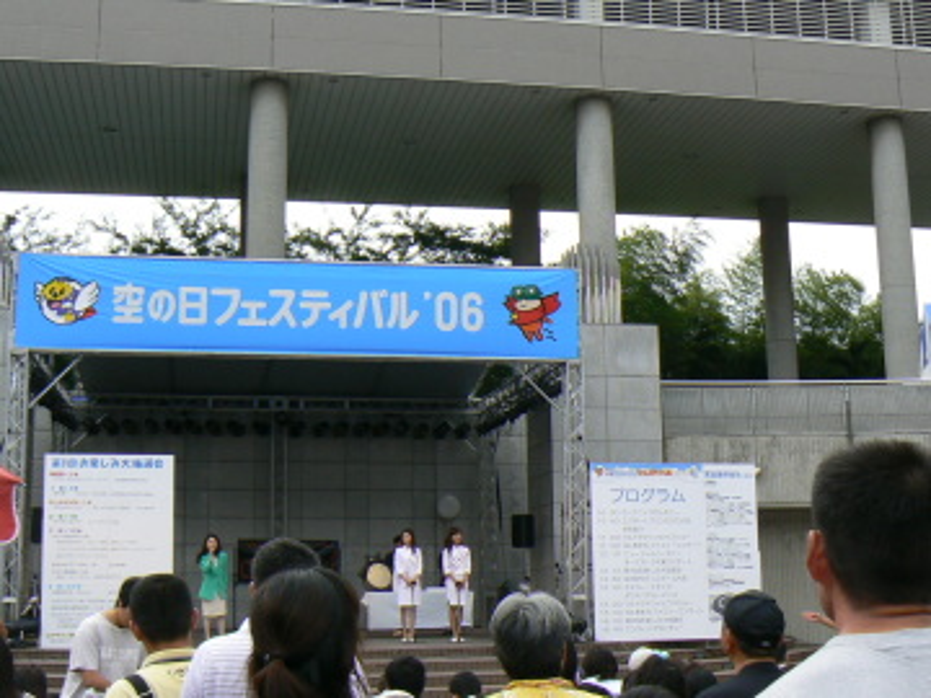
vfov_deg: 29.7
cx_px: 466
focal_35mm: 49
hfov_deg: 38.9
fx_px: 1318
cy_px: 349
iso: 80
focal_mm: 6
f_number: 5.6
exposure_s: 1/160
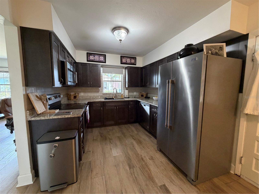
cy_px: 97
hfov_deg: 102.1
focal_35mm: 14
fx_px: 105
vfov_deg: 85.7
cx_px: 130
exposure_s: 1/60
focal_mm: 2.22
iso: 320
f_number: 2.2
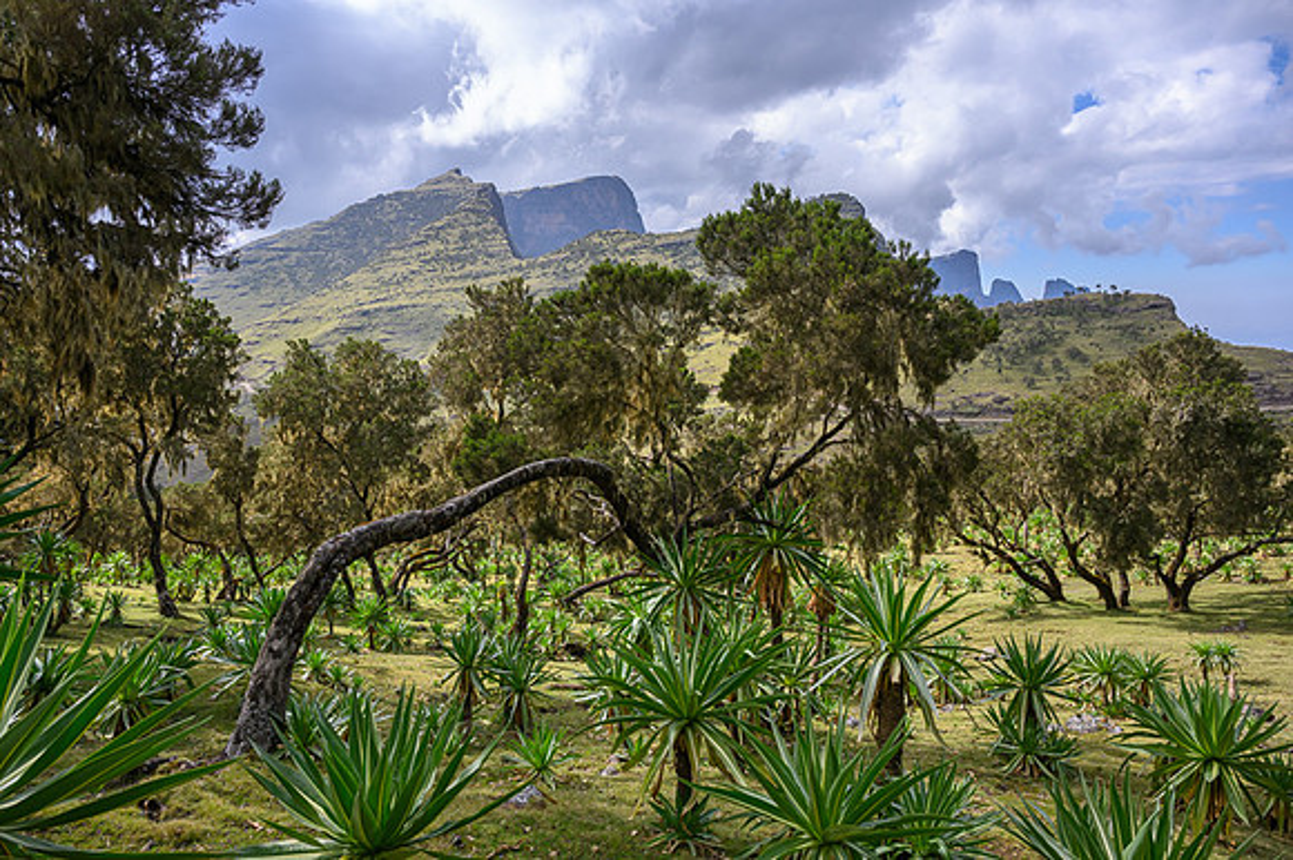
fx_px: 861
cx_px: 646
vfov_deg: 53.1
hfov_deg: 73.8
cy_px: 430
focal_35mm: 24
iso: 320
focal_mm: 24
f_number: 6.3
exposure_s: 1/800
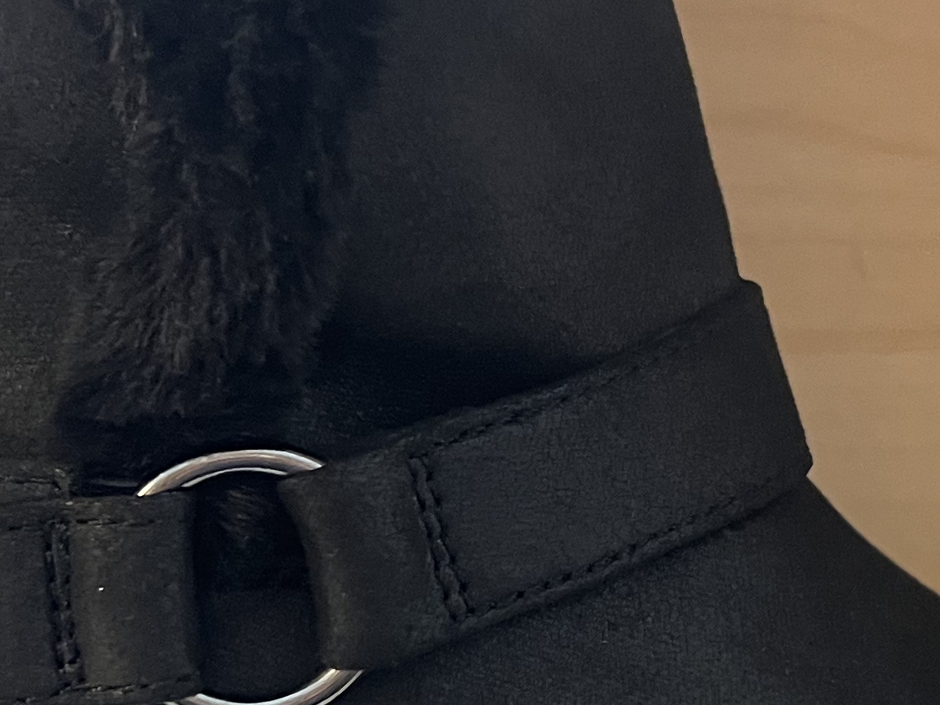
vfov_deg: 17.3
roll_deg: +0.4
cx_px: 595
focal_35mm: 85
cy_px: 528
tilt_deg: -8.3
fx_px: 2308
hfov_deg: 23.0
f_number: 1.5
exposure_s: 1/50
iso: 320
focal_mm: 5.7
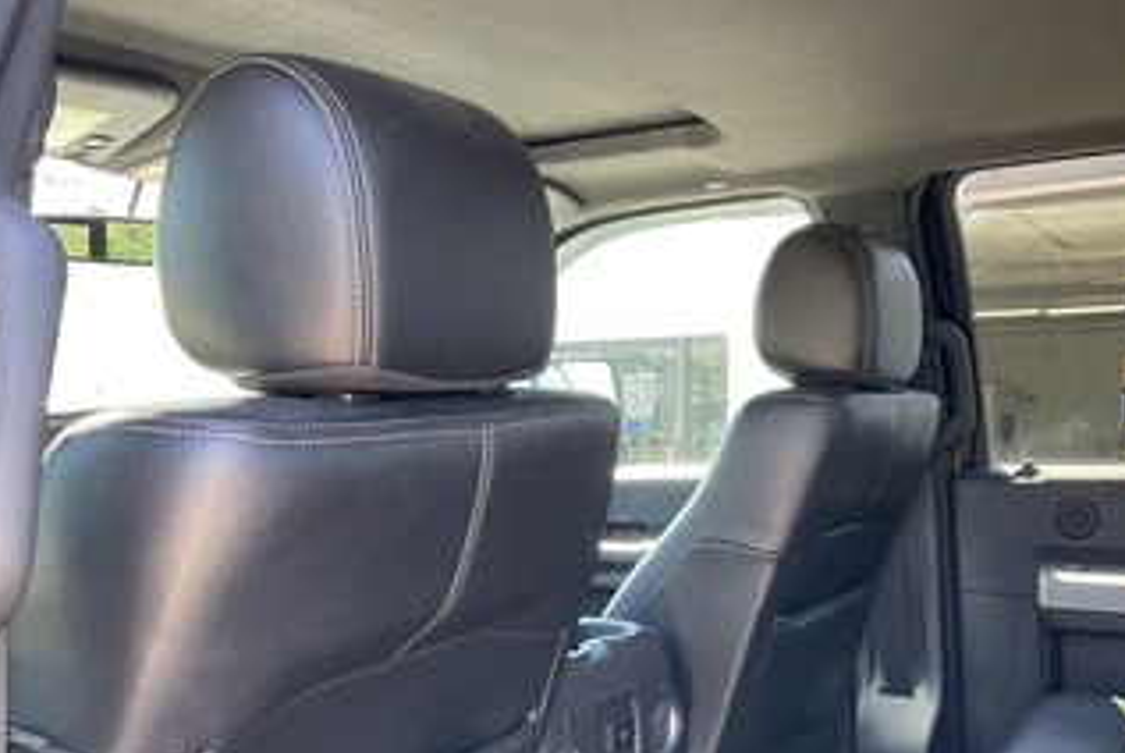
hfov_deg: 50.2
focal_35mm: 38
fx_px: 1189
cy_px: 501
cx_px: 692
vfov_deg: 34.8
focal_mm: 3
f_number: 1.8
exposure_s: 1/76
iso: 64
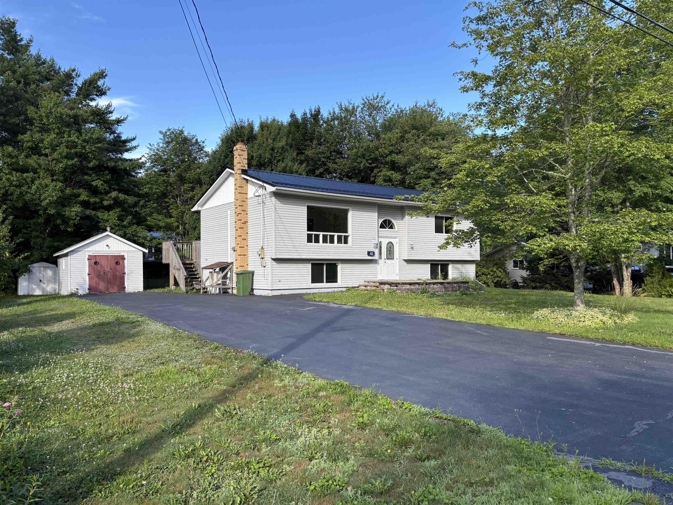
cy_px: 252
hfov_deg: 67.3
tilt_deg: +1.4
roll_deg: +0.4
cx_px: 336
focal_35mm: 26
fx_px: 505
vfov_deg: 53.1
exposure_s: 1/961
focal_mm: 5.96
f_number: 1.6
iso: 50
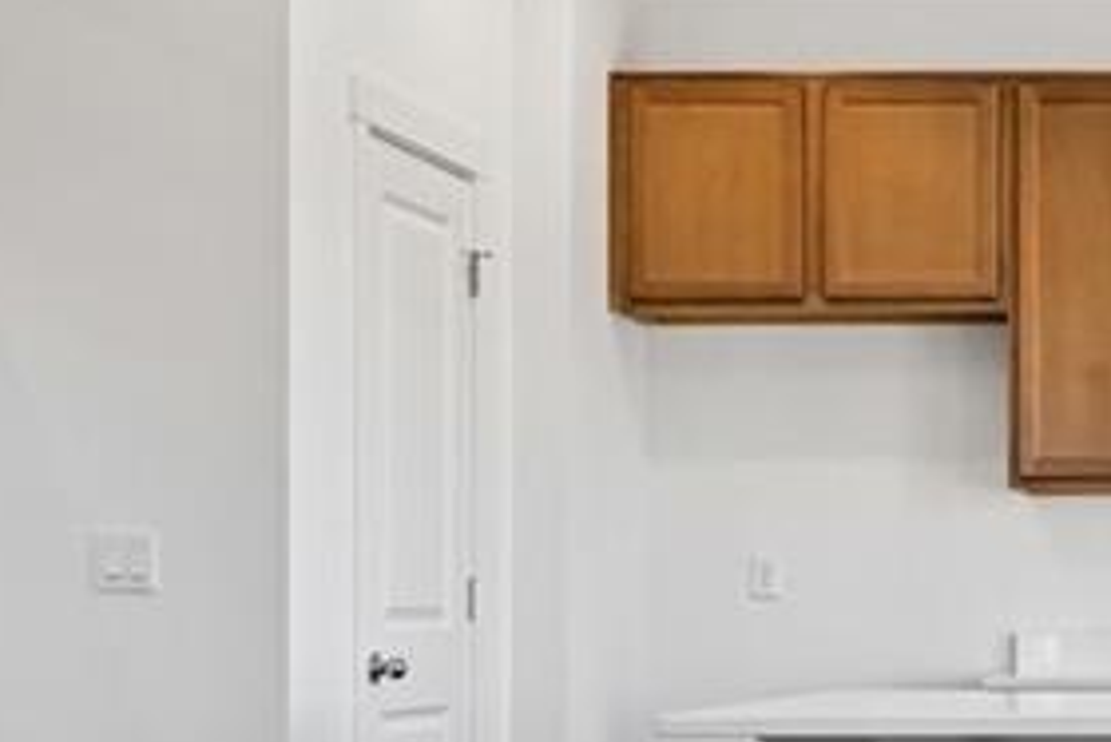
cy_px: 571
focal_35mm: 80
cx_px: 1305
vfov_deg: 17.0
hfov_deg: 23.4
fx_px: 2470
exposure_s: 1/15
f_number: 11
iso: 110
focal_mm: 14
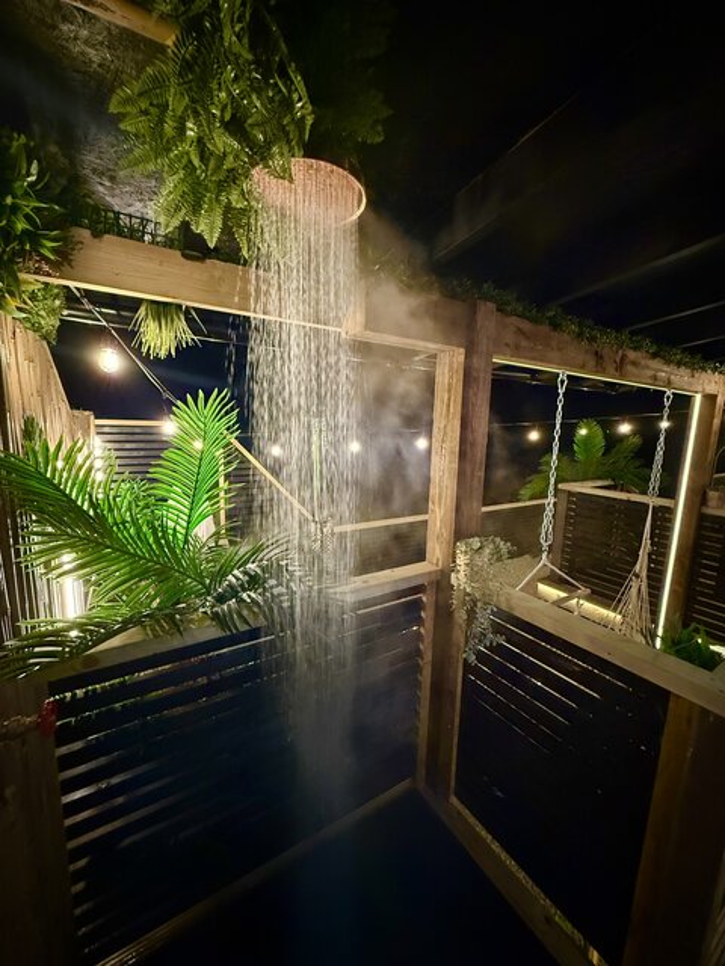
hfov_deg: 85.7
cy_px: 483
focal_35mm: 14
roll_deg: -0.2
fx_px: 391
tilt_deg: -9.1
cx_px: 362
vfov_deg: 102.1
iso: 1000
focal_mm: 2.22
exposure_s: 1/50
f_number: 2.2
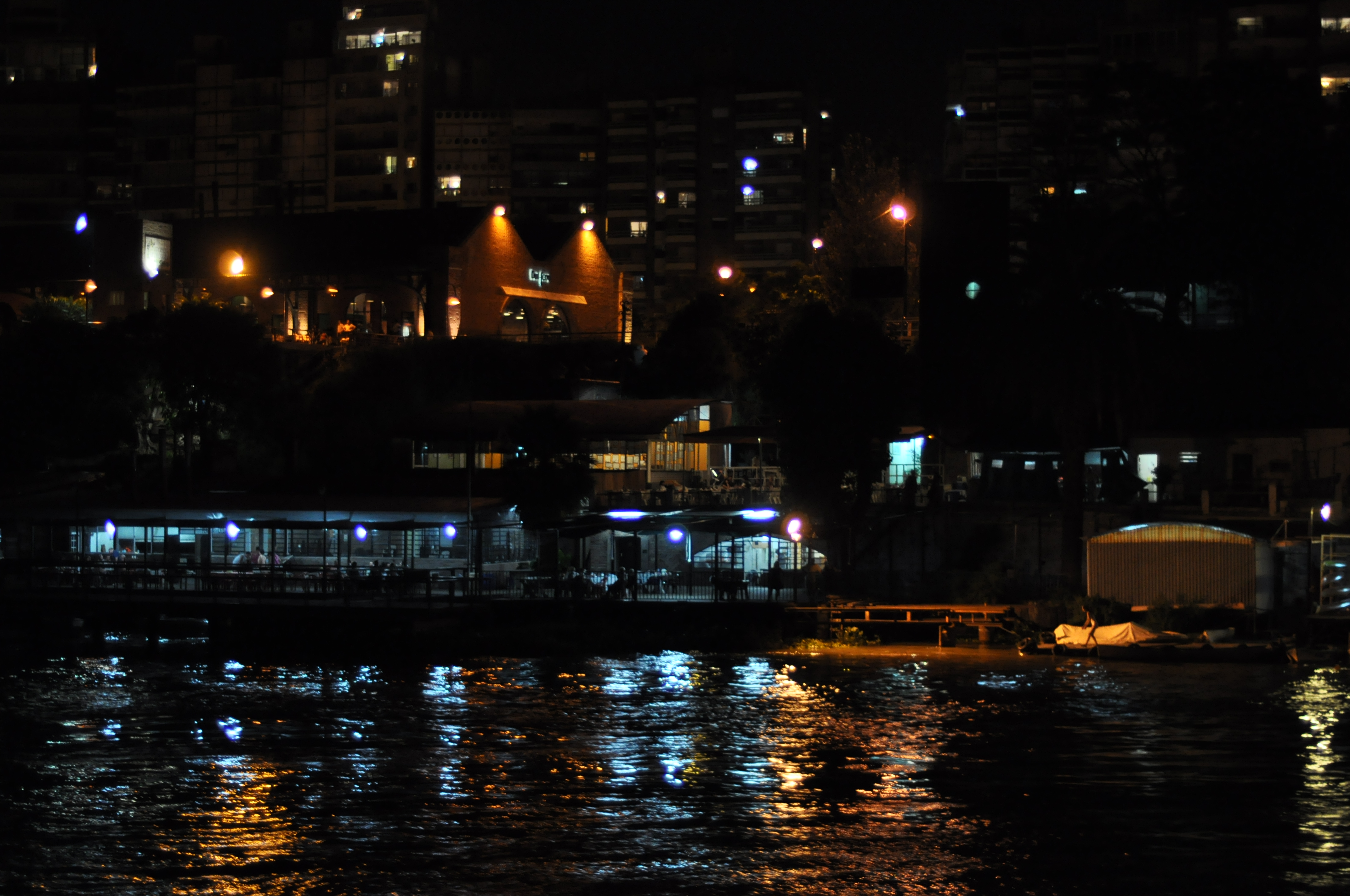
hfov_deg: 27.0
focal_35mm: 75
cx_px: 675
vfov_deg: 18.1
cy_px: 448
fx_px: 2809
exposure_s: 1/60
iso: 800
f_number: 1.8
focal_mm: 50
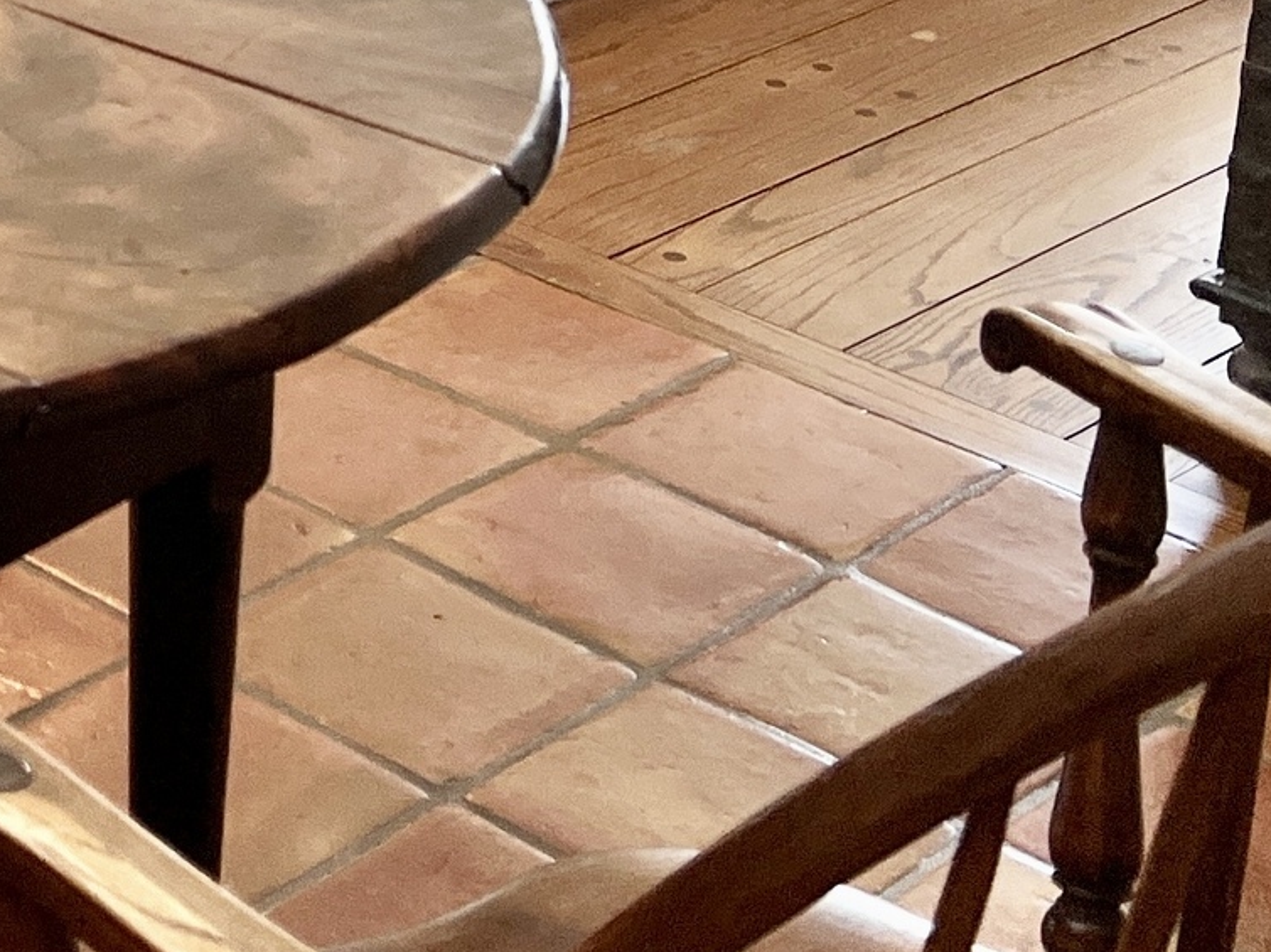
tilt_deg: -13.5
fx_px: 3891
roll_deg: +0.2
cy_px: -546
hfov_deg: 16.6
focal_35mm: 106
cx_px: -735
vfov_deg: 13.1
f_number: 1.5
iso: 64
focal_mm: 5.7
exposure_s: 1/120
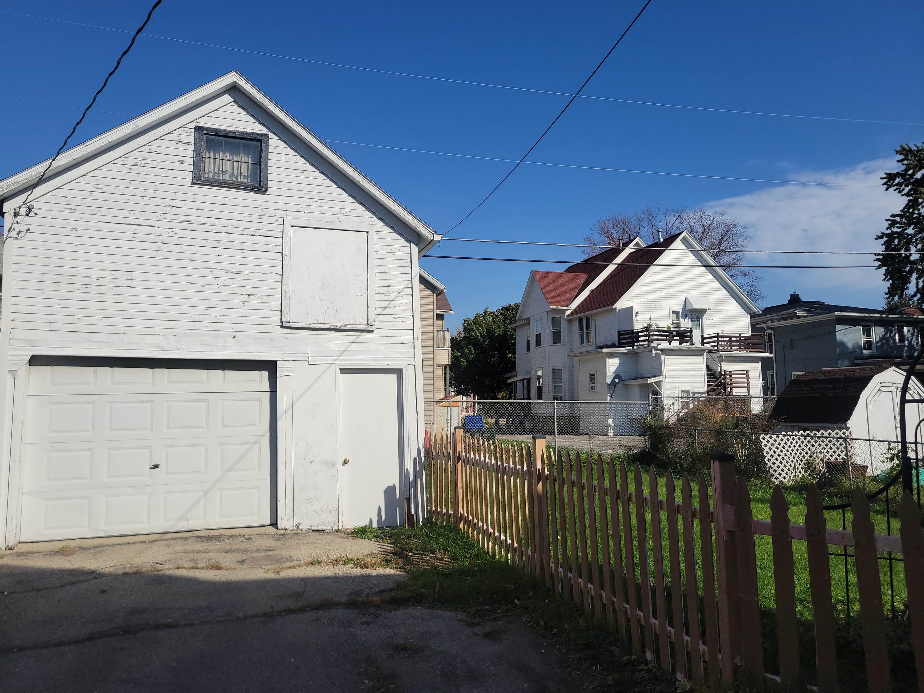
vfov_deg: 51.4
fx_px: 721
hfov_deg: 65.3
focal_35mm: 27
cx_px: 447
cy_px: 335
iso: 40
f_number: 1.8
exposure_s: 1/4980
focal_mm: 5.4
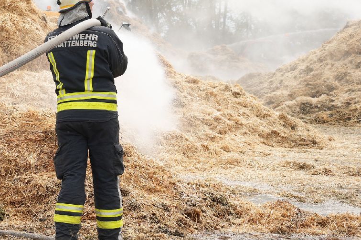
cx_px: -3
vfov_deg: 11.5
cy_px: 64
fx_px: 1193
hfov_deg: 16.8
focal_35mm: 119
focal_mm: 45
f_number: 4.5
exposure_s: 1/400
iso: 100
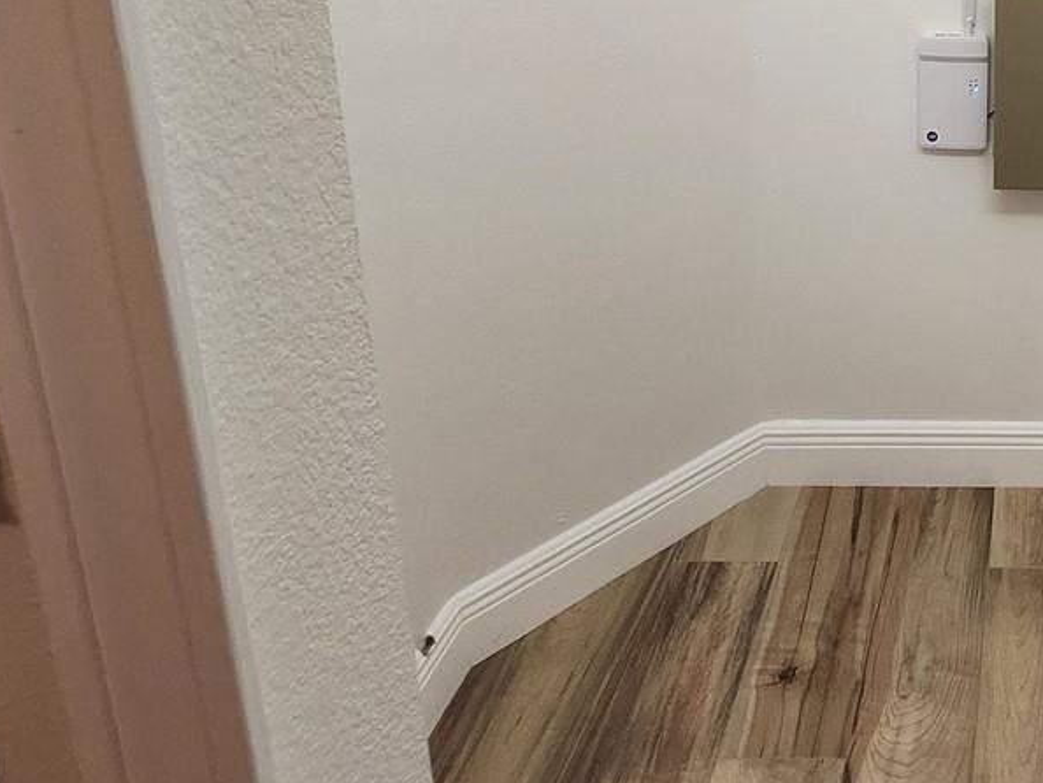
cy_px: -112
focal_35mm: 35
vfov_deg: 34.2
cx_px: 1104
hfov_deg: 43.0
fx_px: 1055
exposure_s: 1/60
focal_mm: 1.74
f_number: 2.2
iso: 100
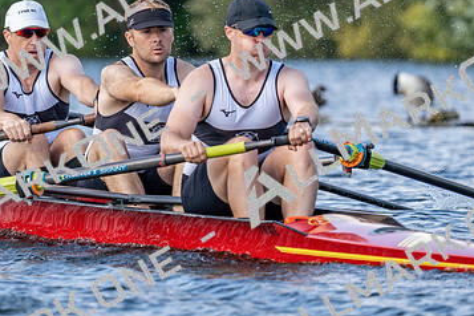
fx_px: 7741
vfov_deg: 2.3
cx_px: 130
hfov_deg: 3.5
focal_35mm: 588
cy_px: 103
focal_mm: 362
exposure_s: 1/1600
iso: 500
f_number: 6.3
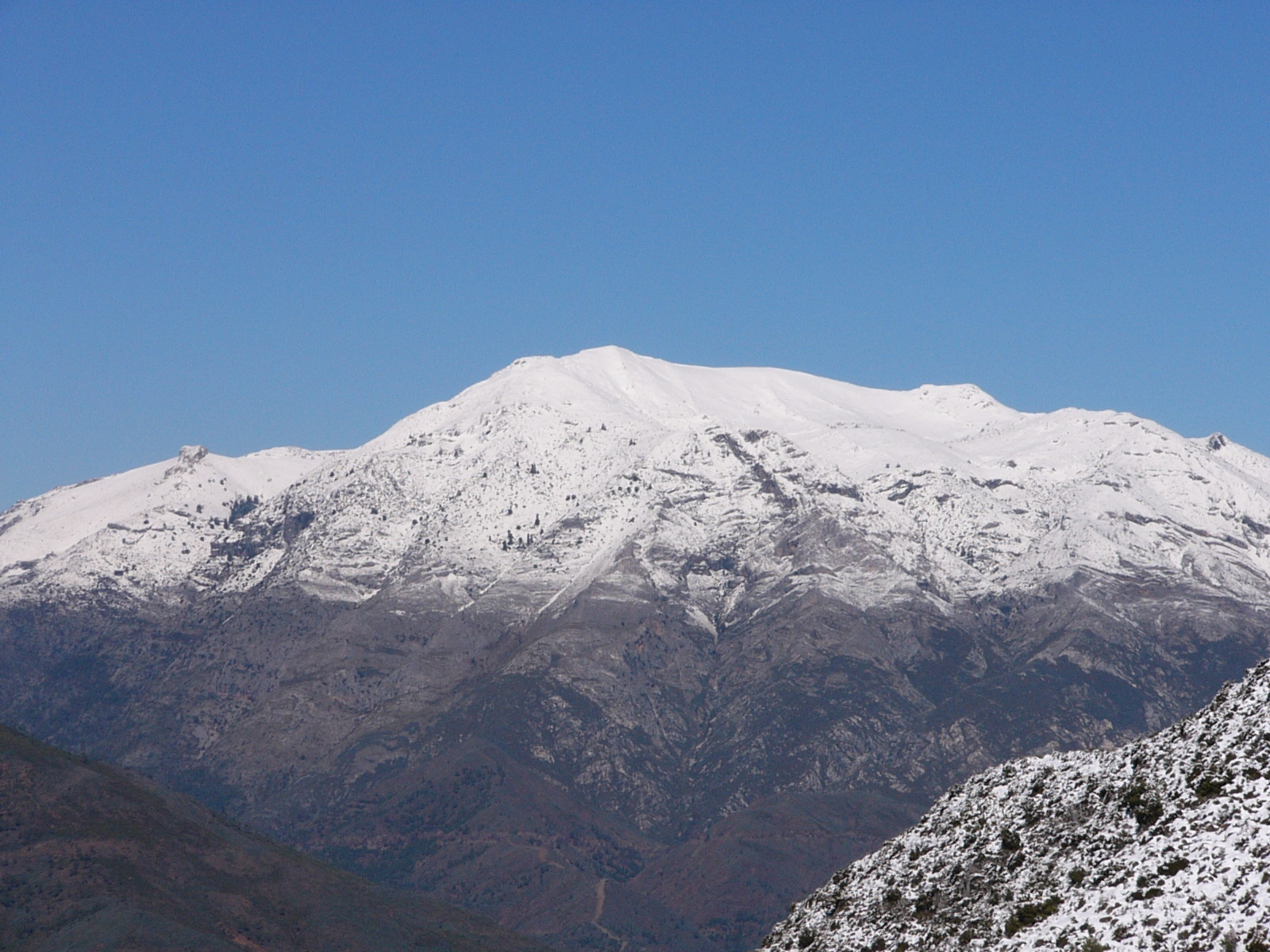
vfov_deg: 11.4
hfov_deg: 15.2
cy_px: 476
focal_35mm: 130
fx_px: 4769
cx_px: 635
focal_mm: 17.1
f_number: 6.5
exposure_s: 1/1000
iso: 50
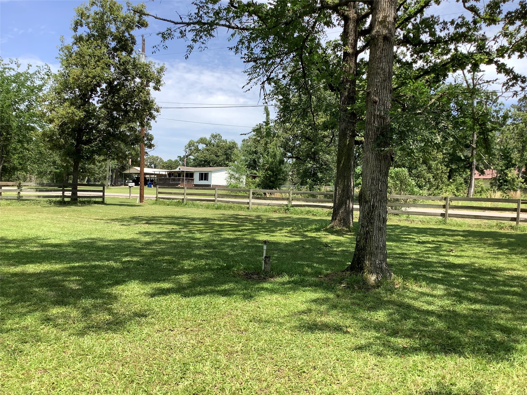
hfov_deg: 58.4
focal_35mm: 31
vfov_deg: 45.4
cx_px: 264
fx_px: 472
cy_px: 198
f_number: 2.4
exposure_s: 1/799
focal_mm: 3.3
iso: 25
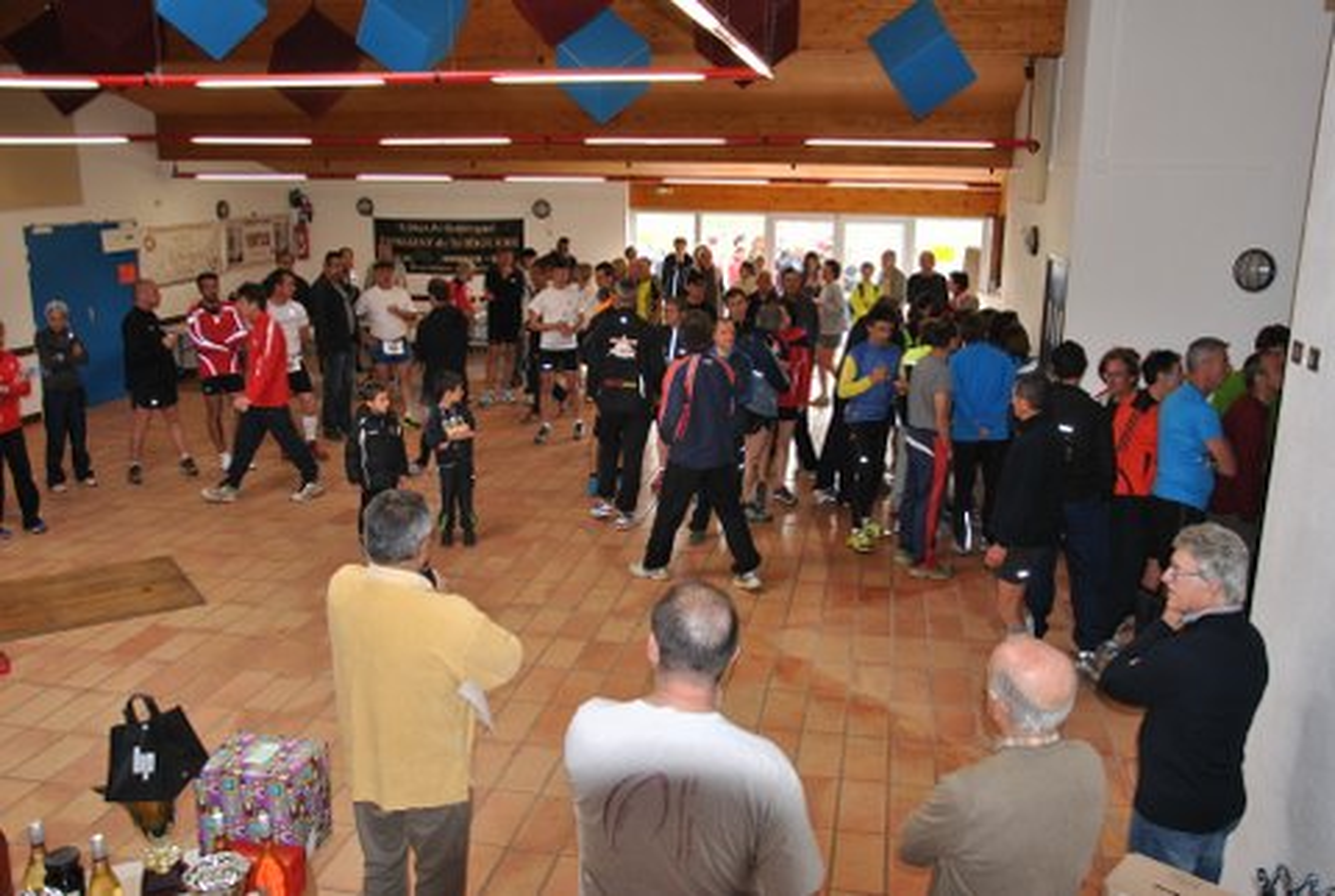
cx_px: 668
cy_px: 448
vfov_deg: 41.9
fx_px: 1170
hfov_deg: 59.4
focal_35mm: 32
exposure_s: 1/60
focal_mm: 21
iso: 200
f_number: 3.8
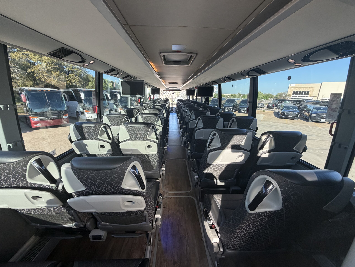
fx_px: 144
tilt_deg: -15.1
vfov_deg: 85.7
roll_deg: -0.1
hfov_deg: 102.1
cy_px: 134
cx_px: 178
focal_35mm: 14
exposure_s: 1/121
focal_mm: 2.22
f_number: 2.2
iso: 250
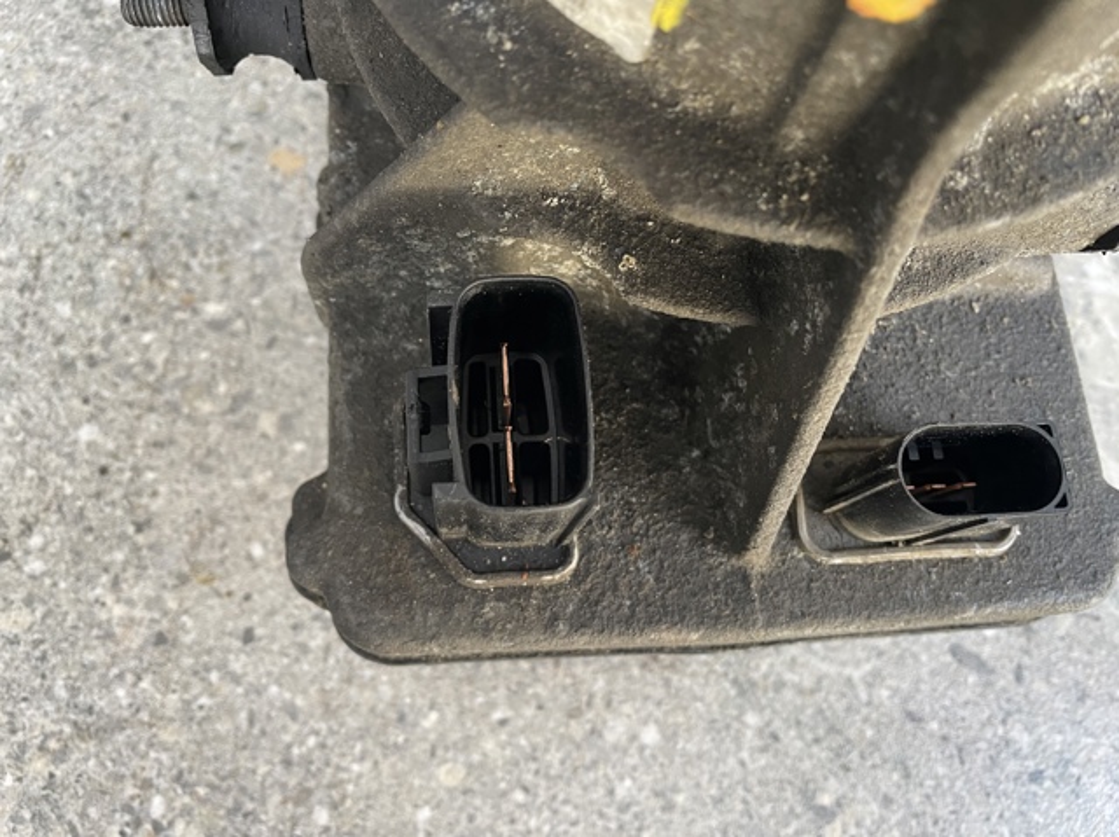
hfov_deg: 67.3
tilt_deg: -75.6
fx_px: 840
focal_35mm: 26
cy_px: 418
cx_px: 560
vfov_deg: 53.0
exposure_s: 1/65
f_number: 1.6
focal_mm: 4.2
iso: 125
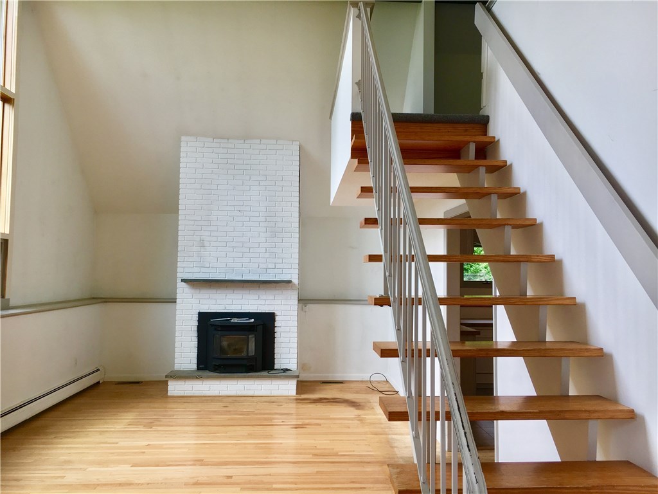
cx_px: 329
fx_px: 551
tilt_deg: +2.9
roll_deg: -0.8
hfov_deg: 61.7
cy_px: 247
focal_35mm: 29
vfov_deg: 48.2
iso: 32
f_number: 2.2
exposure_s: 1/60
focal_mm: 4.15
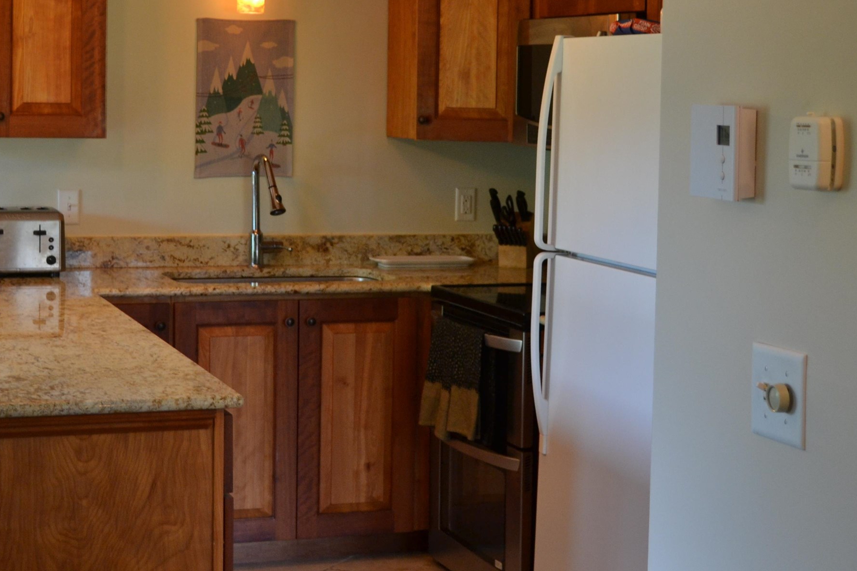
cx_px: 331
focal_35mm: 75
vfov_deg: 18.2
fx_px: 1782
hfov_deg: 27.0
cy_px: 191
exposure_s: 1/30
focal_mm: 29
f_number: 4.5
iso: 400
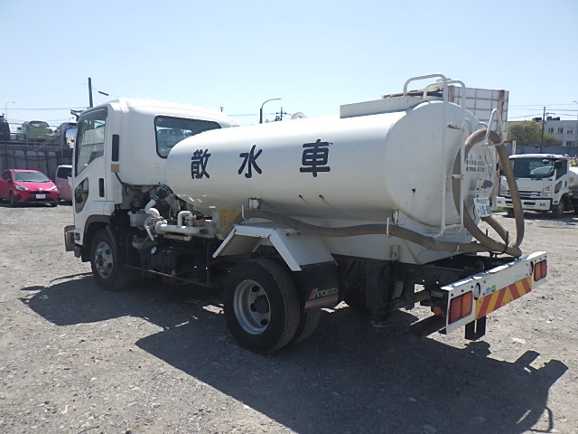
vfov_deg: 49.7
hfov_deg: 63.4
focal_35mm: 28
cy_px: 217
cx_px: 289
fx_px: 468
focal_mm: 5
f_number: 4.2
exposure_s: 1/800
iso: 125
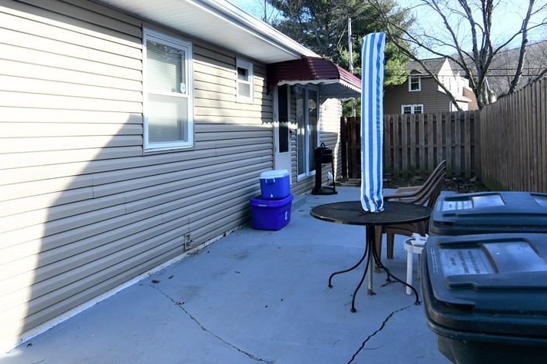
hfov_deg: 62.3
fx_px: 452
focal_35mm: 30
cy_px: 127
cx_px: 284
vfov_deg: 43.4
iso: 180
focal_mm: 13
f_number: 6.3
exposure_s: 1/200
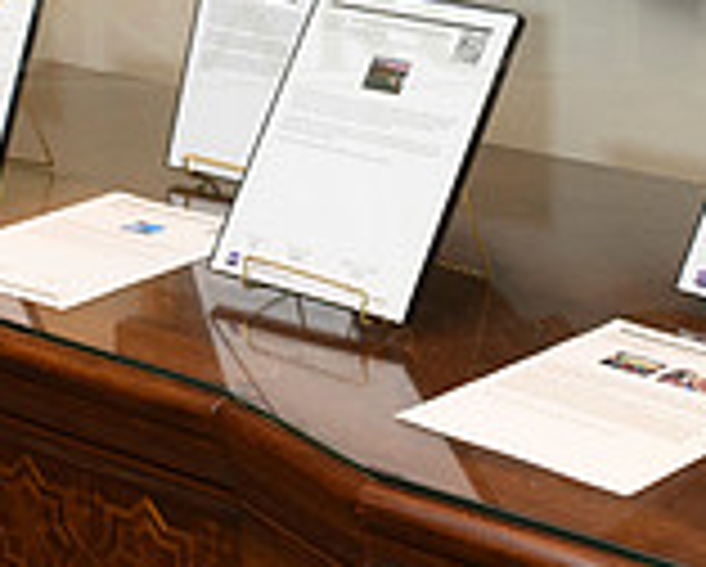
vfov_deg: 15.7
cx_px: 436
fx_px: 2029
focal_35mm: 97
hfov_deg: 19.7
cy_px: 29
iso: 3200
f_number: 6.3
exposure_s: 1/80
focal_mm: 28
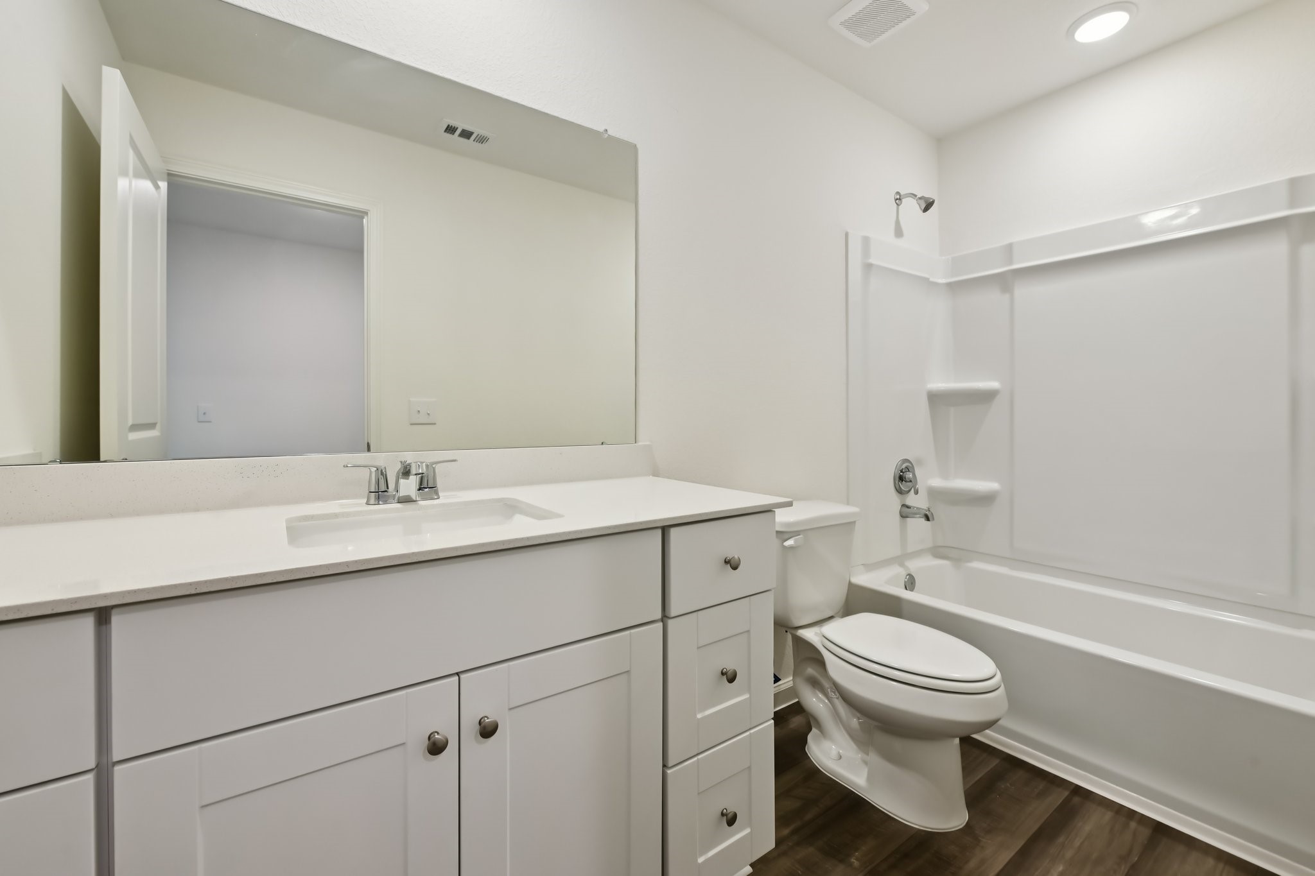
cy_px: 438
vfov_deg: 81.2
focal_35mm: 14
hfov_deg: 104.3
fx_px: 511
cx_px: 658
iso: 400
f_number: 8
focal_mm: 14
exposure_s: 1/25
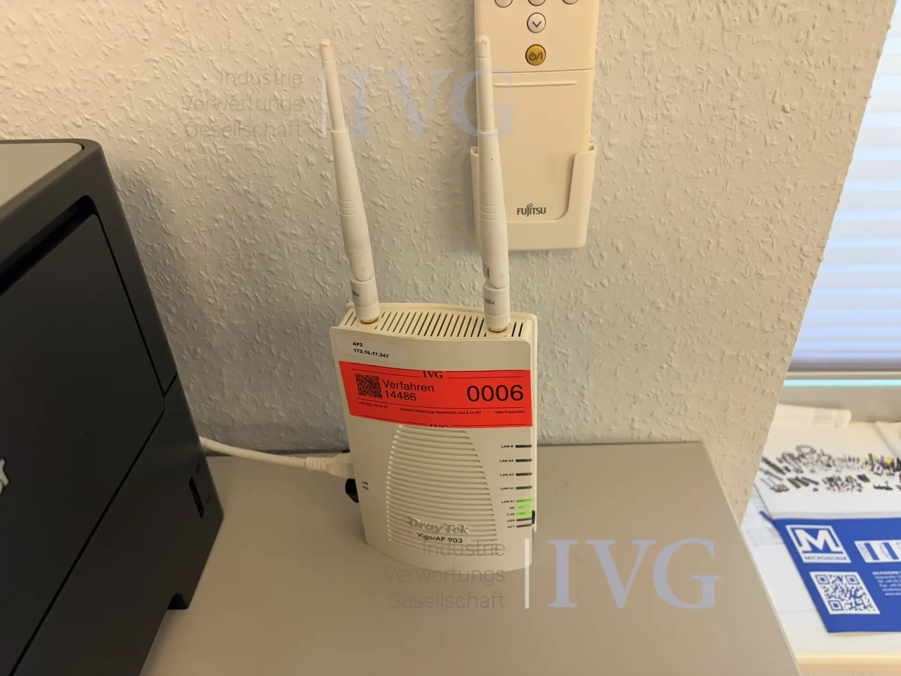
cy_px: 338
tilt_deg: -34.1
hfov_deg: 67.3
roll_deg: +3.7
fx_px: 677
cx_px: 450
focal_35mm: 26
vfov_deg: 53.1
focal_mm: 5.96
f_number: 1.6
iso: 100
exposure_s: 1/100
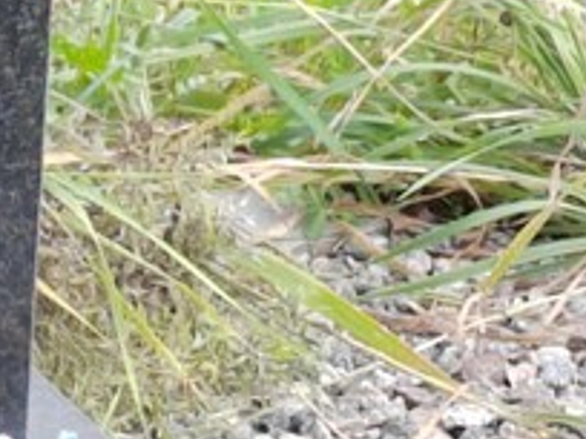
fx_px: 5654
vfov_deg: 4.4
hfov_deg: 5.9
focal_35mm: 334
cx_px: -336
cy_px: -278
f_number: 1.9
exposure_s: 1/210
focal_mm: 5.52
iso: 100
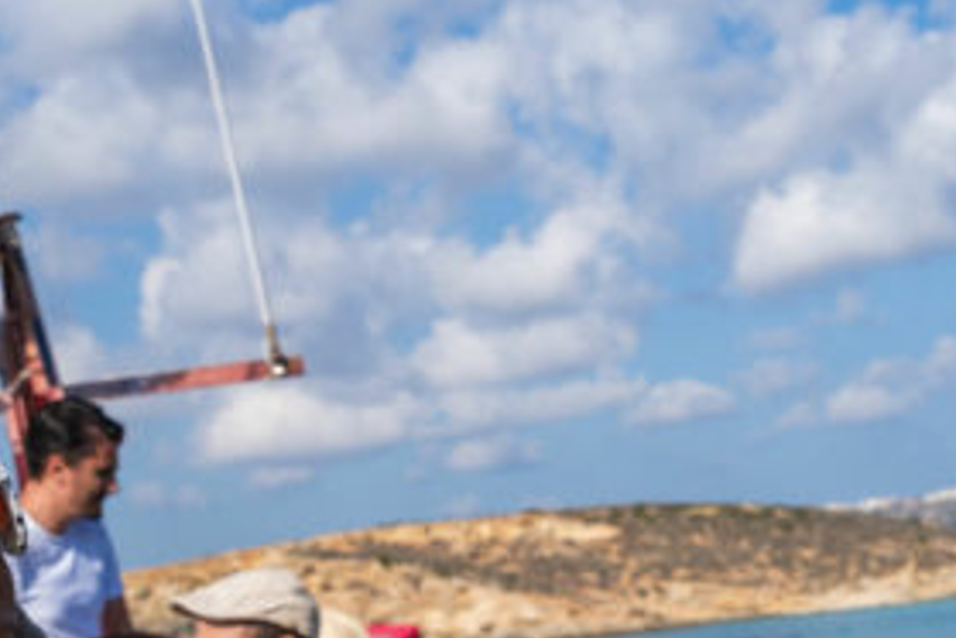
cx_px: 535
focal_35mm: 88
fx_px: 2337
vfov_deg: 14.9
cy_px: 811
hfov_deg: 23.1
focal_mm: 24
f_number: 5
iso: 125
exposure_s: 1/800
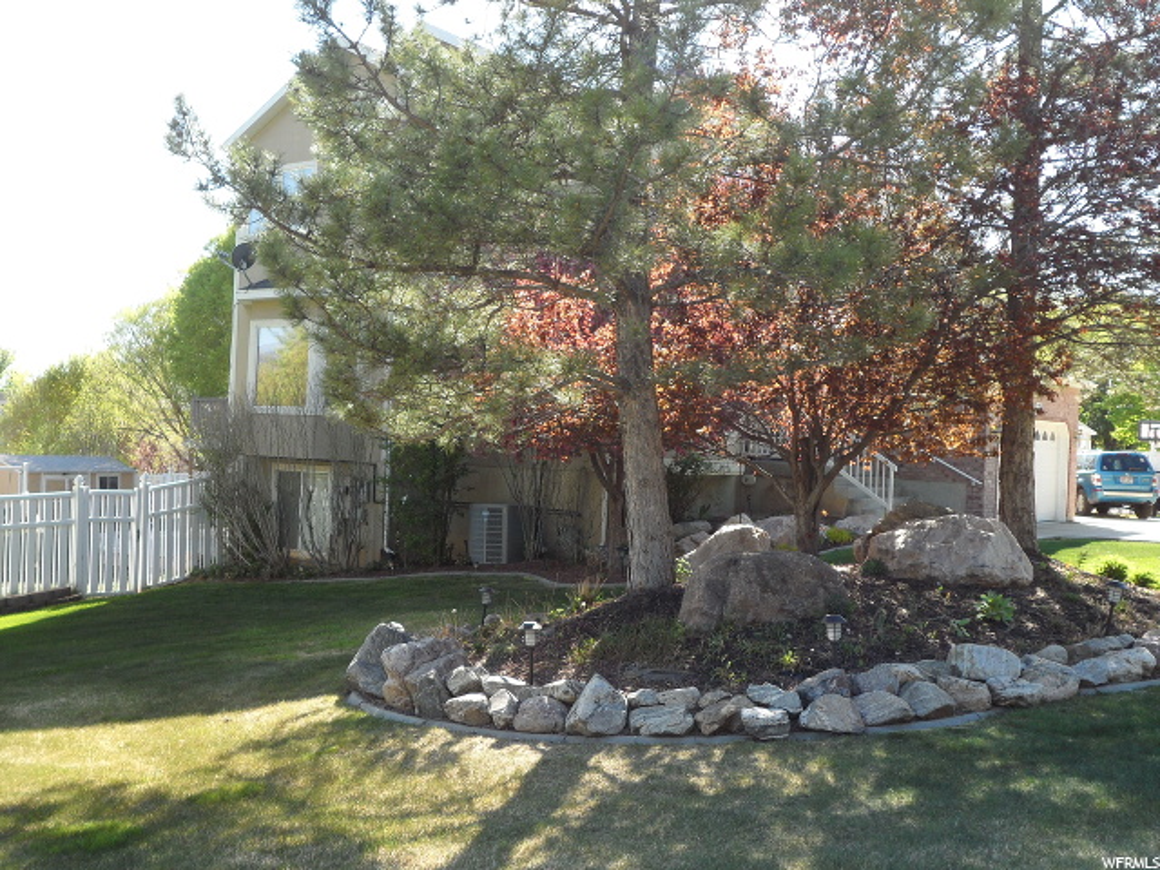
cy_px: 435
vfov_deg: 38.7
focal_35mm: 37
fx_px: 1240
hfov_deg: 50.1
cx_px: 580
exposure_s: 1/125
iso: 80
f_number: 4
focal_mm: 6.6
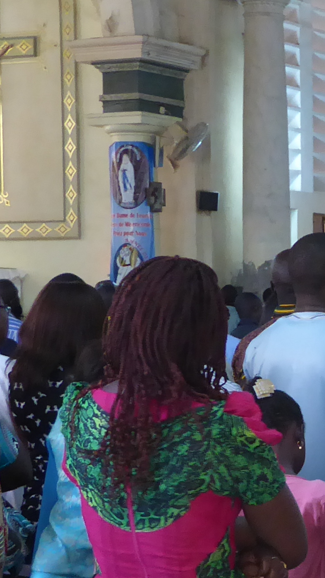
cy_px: 461
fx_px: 1870
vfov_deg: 17.4
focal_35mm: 122
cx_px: 488
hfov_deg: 9.6
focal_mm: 6.3
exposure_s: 1/10
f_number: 3.7
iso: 400
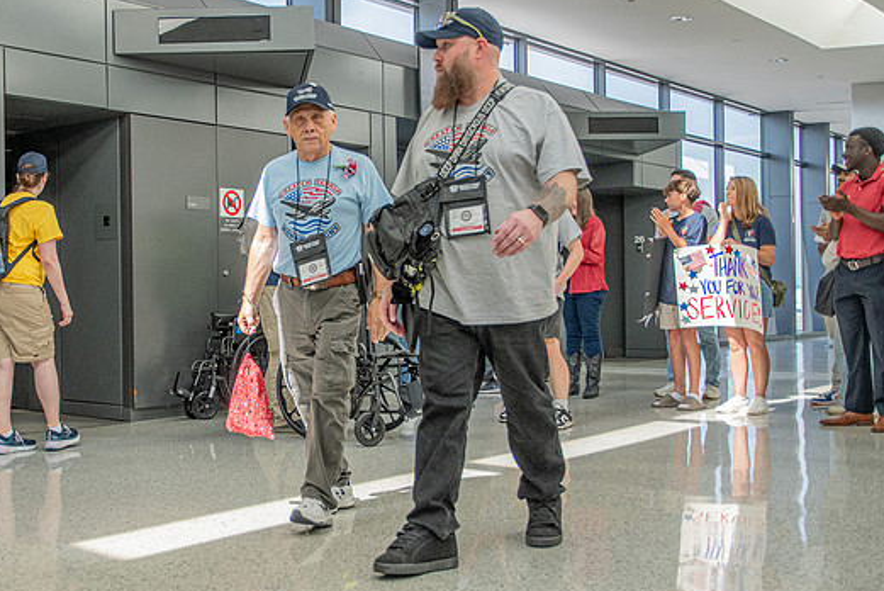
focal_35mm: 43
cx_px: 264
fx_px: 1056
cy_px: 293
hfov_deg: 44.4
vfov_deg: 31.2
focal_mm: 20
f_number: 3.2
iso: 800
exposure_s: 1/1250
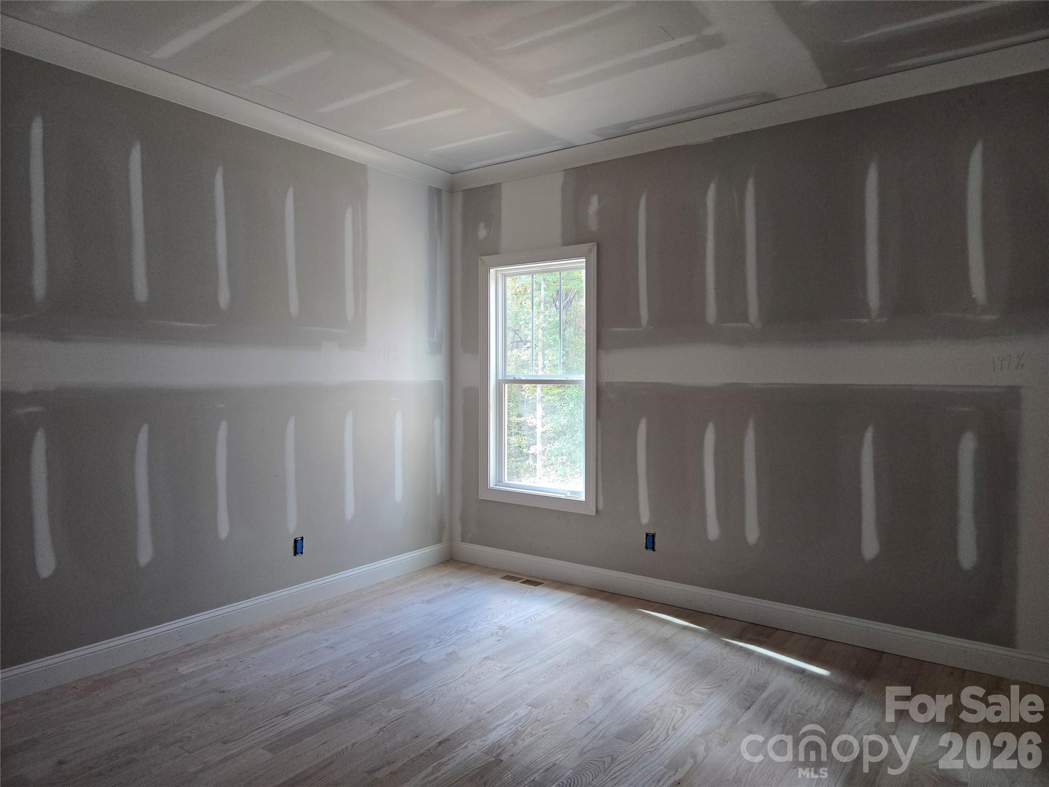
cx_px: 524
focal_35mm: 23
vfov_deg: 58.9
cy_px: 394
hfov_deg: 73.9
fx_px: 697
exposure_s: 1/120
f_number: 1.8
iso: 200
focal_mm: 5.4
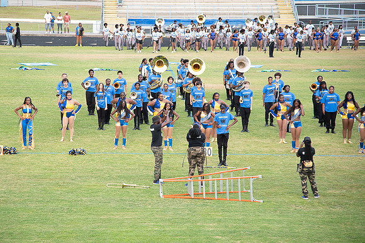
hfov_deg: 15.4
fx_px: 1346
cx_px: 147
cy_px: 121
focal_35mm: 133
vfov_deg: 10.3
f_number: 4
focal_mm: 110
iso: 100
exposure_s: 1/200
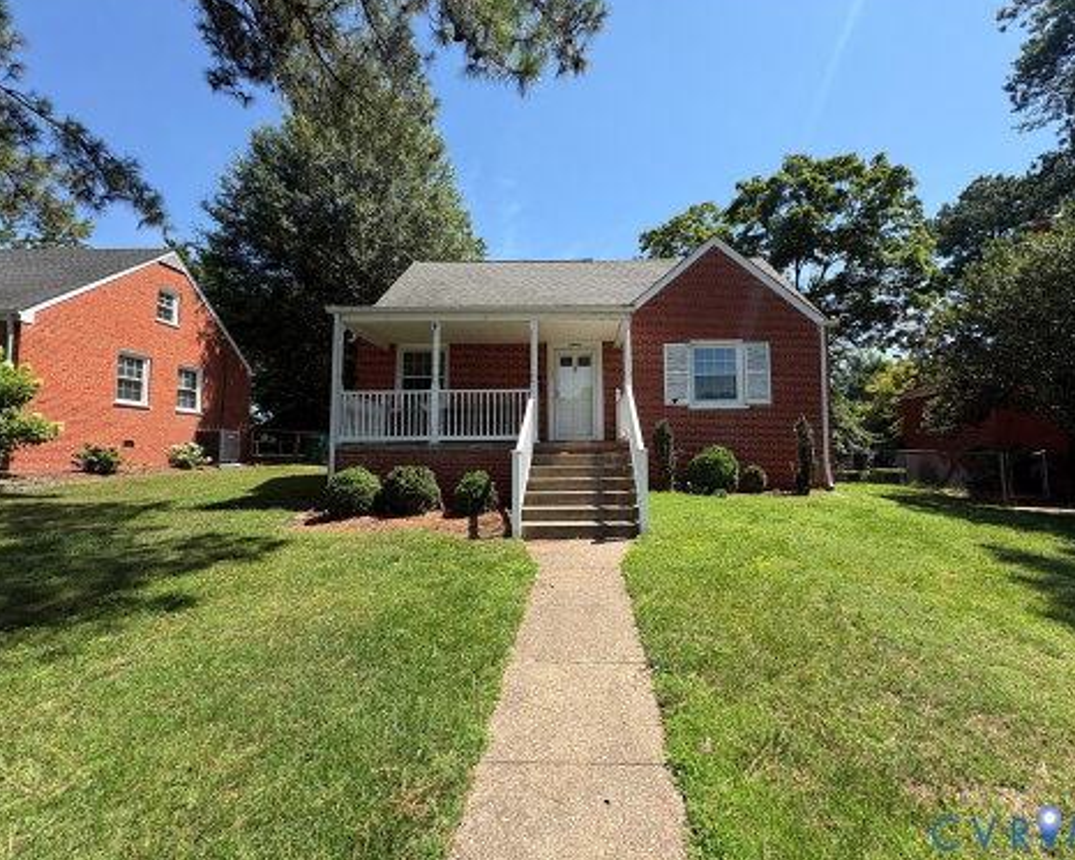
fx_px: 477
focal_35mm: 15
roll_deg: +0.9
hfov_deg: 96.6
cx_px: 577
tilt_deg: +5.6
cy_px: 422
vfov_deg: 84.0
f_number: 2.2
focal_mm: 2.22
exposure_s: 1/804
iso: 40
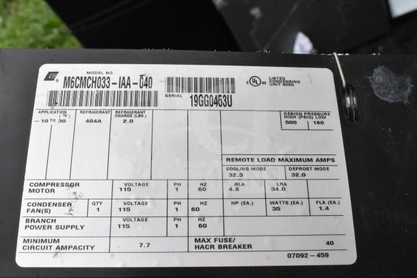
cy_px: 139
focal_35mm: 45
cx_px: 208
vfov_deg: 29.9
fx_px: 521
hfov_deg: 43.6
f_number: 18
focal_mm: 30
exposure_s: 1/1250
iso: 6400
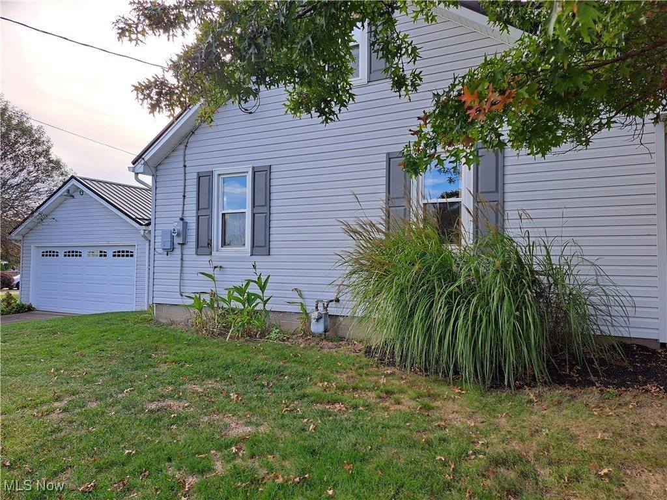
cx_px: 334
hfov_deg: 71.6
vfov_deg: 56.8
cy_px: 250
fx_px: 462
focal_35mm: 24
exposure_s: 1/259
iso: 50
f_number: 1.8
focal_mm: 5.23
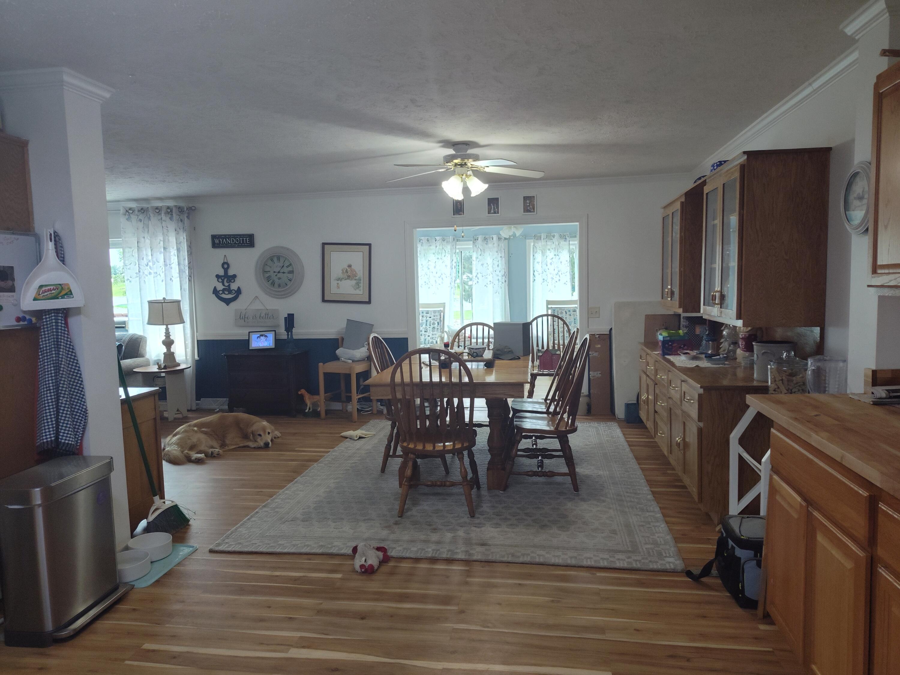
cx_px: 450
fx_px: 598
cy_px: 338
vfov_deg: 58.9
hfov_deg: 73.9
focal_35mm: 23
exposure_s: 1/120
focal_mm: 5.56
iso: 553
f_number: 1.8
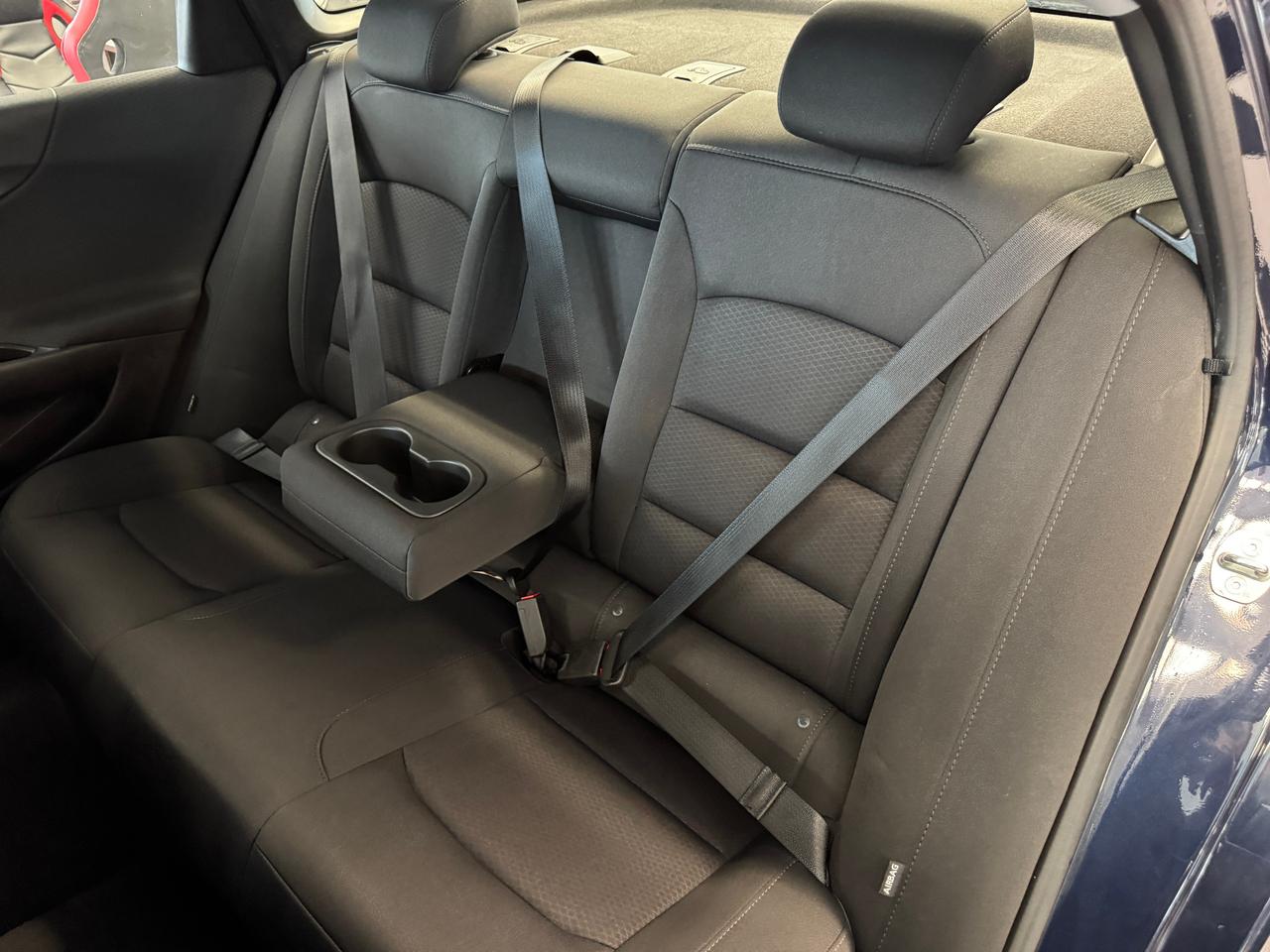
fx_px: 881
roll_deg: -0.4
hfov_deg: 71.6
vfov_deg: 56.8
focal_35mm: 24
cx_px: 635
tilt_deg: -33.8
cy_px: 476
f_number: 1.78
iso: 1000
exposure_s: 1/30
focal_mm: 6.76
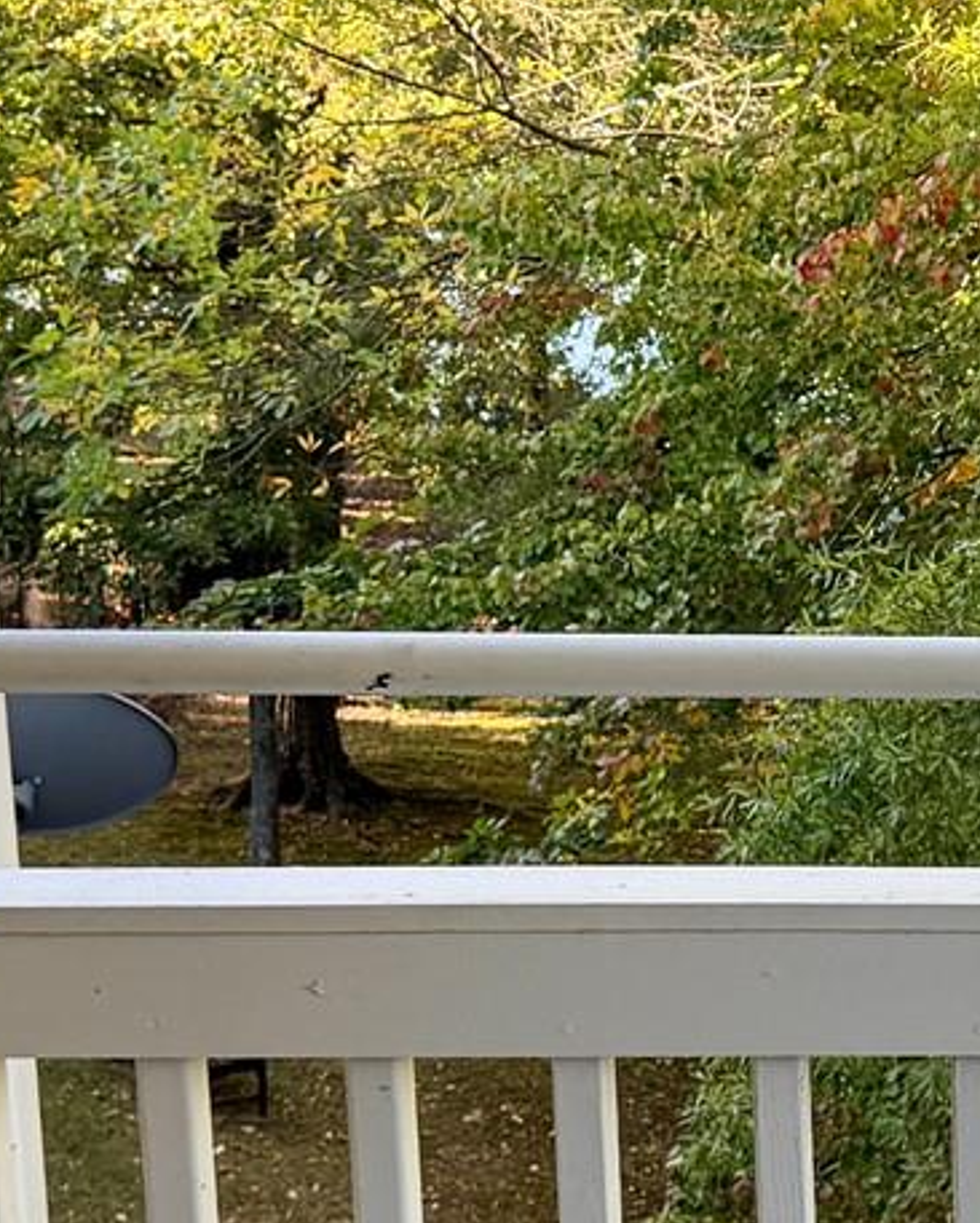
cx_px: 1376
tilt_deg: -12.6
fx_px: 3804
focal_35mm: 105
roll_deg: +0.6
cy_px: 648
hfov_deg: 13.9
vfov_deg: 18.3
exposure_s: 1/286
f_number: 1.78
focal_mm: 6.76
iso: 64
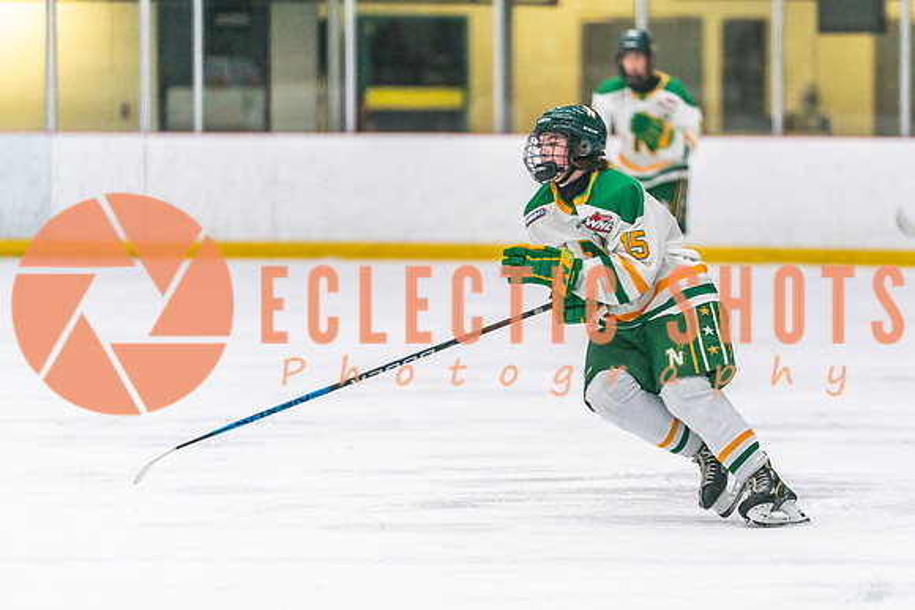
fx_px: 7478
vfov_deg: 4.7
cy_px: 281
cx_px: 542
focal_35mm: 294
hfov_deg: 7.0
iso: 3200
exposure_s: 1/1250
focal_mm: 200
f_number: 2.8
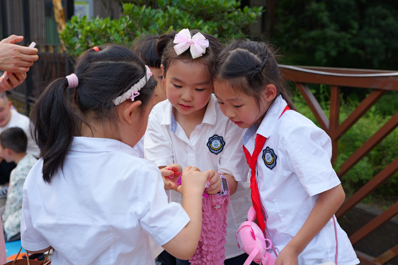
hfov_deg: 42.7
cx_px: 199
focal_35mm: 46
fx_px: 509
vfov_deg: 29.2
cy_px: 132
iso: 320
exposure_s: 1/100
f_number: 5
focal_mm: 46
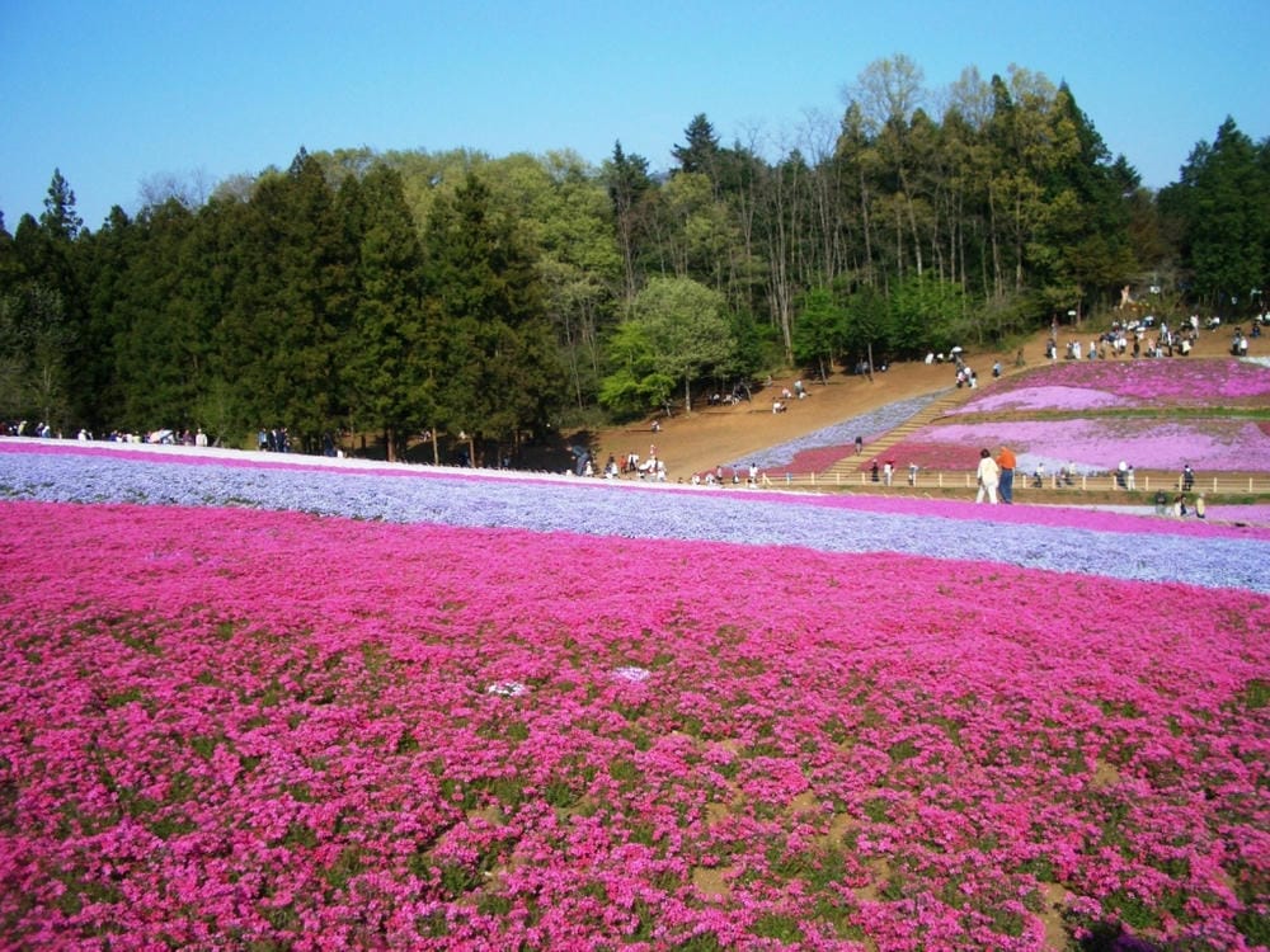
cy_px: 476
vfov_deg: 40.7
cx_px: 635
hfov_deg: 52.6
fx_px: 1284
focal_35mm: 35
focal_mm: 5.8
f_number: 4.3
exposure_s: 1/640
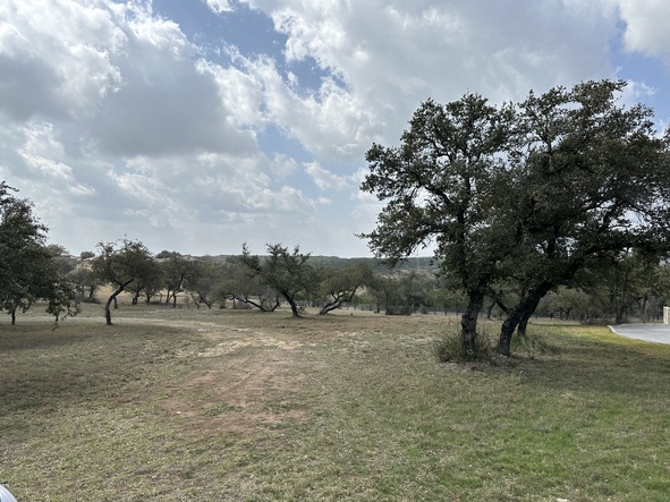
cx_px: 356
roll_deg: +0.1
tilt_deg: +0.1
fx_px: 503
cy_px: 263
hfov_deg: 67.2
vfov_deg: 53.0
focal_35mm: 26
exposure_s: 1/7042
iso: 80
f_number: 1.78
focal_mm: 6.86
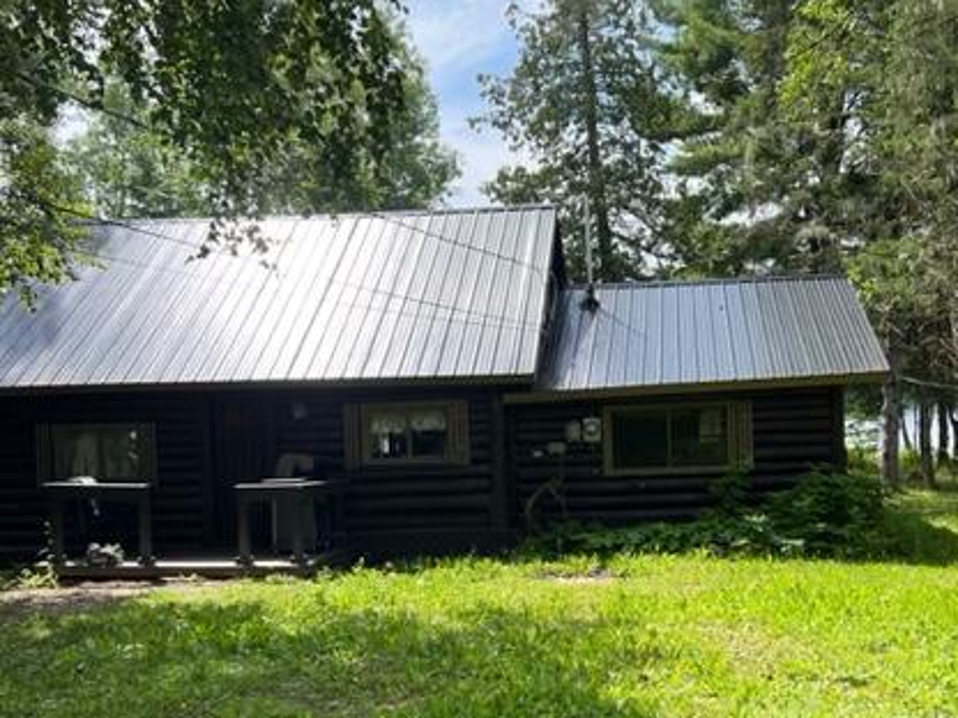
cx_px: 590
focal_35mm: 40
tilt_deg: -2.5
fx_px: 1107
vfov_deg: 35.8
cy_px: 440
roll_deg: +1.9
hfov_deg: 46.4
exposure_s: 1/1972
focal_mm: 5.7
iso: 50
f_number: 1.5
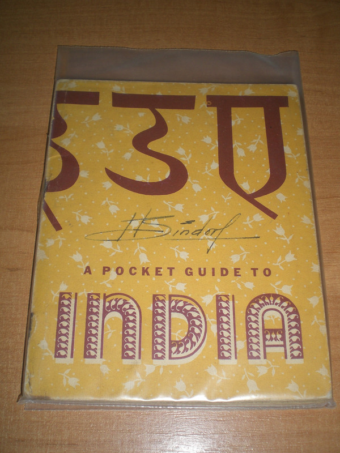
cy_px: 226
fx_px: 498
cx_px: 170
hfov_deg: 37.7
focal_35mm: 38
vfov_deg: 49.0
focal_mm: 6.3
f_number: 3.1
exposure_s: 1/60
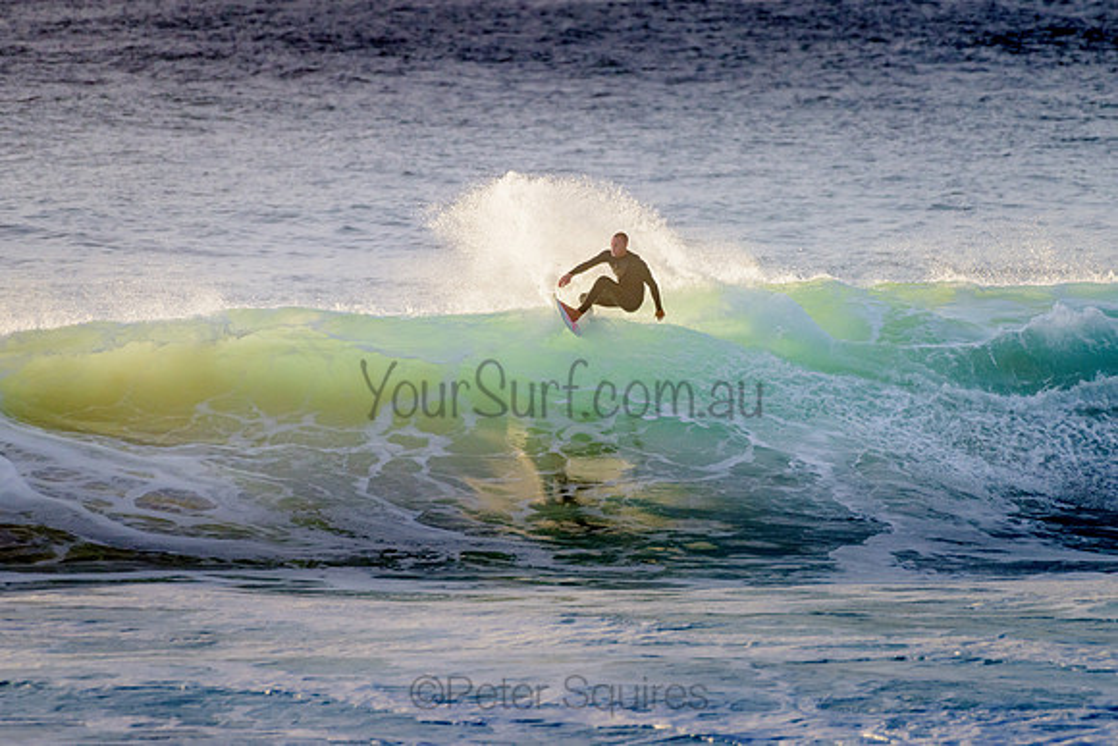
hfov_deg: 3.4
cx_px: 561
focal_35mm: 613
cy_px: 289
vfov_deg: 2.2
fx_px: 19035
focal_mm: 500
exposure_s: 1/2000
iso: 360
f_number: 5.6
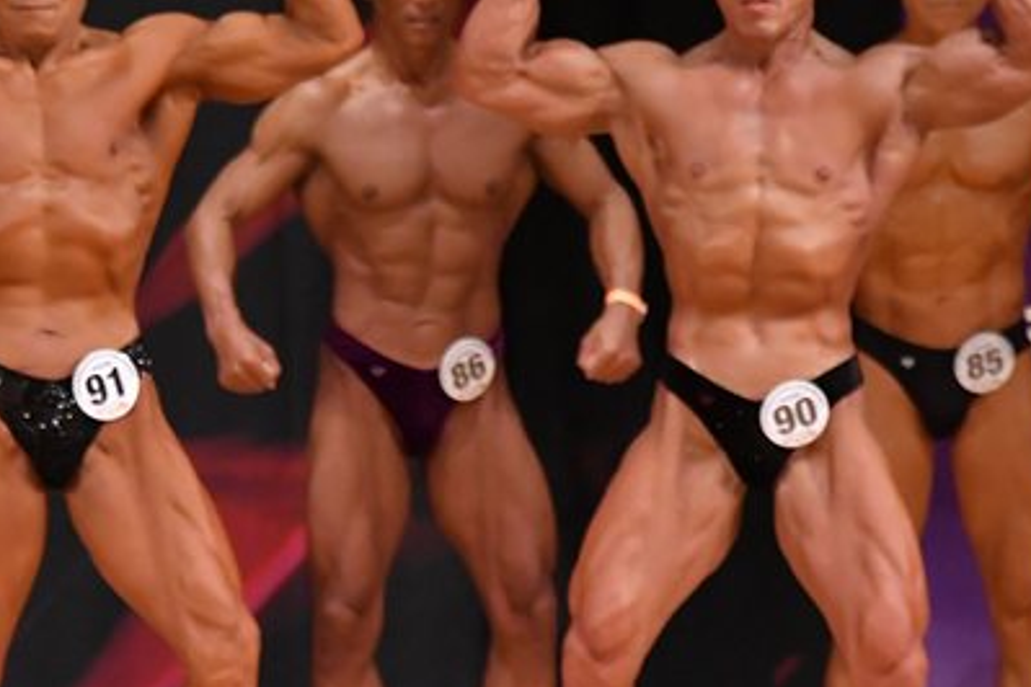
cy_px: 416
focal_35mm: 583
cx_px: 453
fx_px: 16695
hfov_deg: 3.5
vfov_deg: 2.4
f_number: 5.6
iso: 5000
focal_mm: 200
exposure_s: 1/400
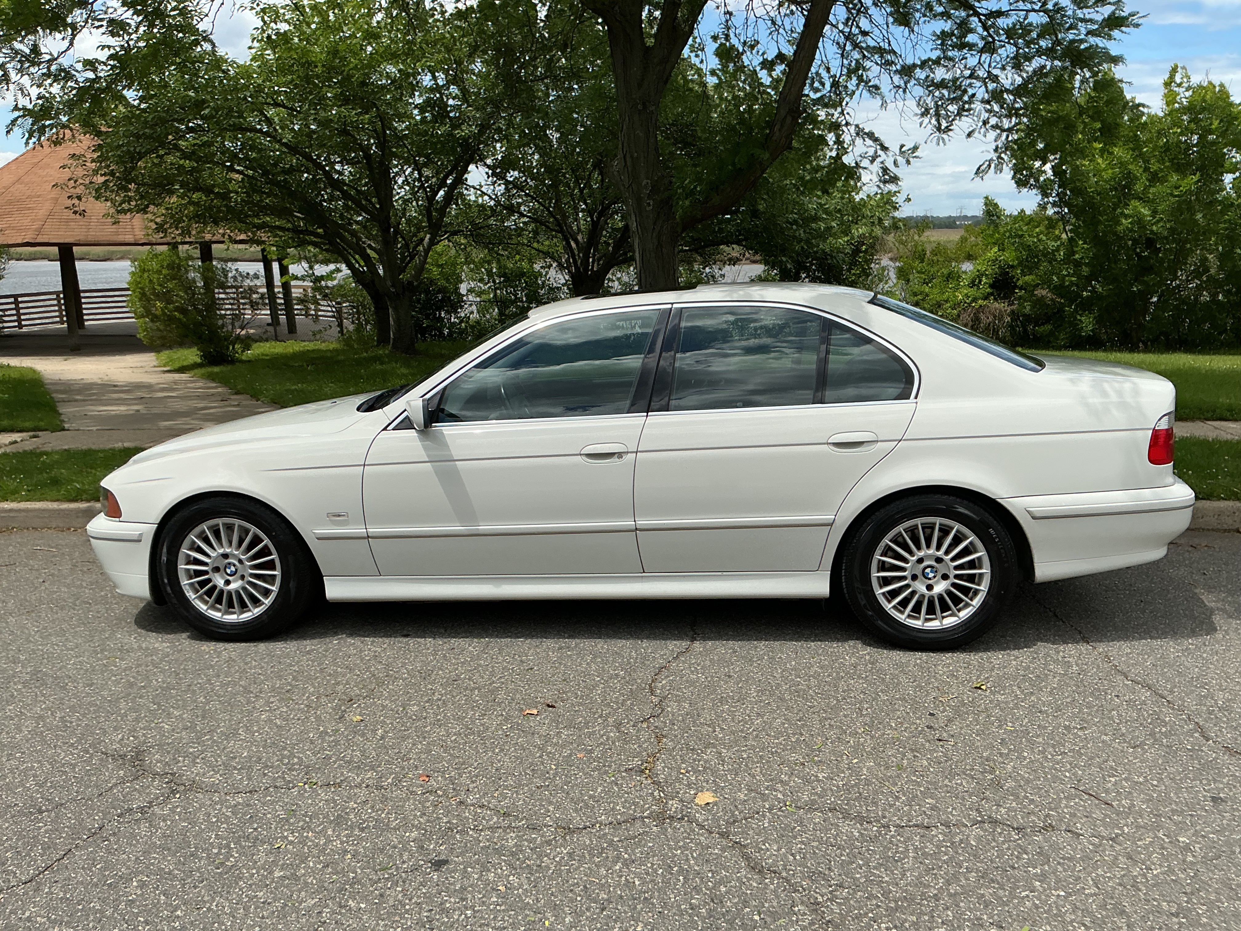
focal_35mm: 29
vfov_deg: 48.2
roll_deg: +0.9
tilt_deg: -10.2
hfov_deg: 61.7
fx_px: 1040
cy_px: 466
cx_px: 620
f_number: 1.8
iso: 25
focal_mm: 3
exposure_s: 1/1730
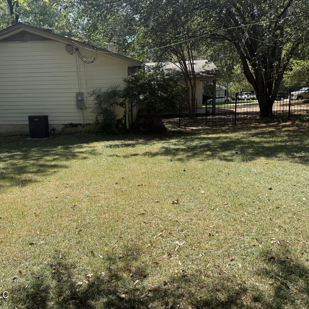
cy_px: 151
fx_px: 293
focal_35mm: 29
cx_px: 126
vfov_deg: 55.6
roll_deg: +2.6
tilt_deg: -8.9
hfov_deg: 55.3
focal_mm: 6.76
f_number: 1.78
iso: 80
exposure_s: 1/1770
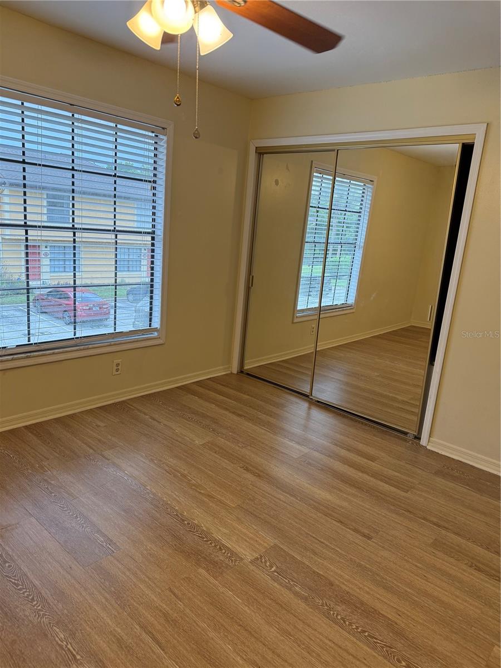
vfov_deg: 71.6
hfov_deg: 56.8
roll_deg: -5.4
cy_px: 334
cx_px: 250
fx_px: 463
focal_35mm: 24
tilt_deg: -11.1
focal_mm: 6.76
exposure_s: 1/120
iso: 125
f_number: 1.78
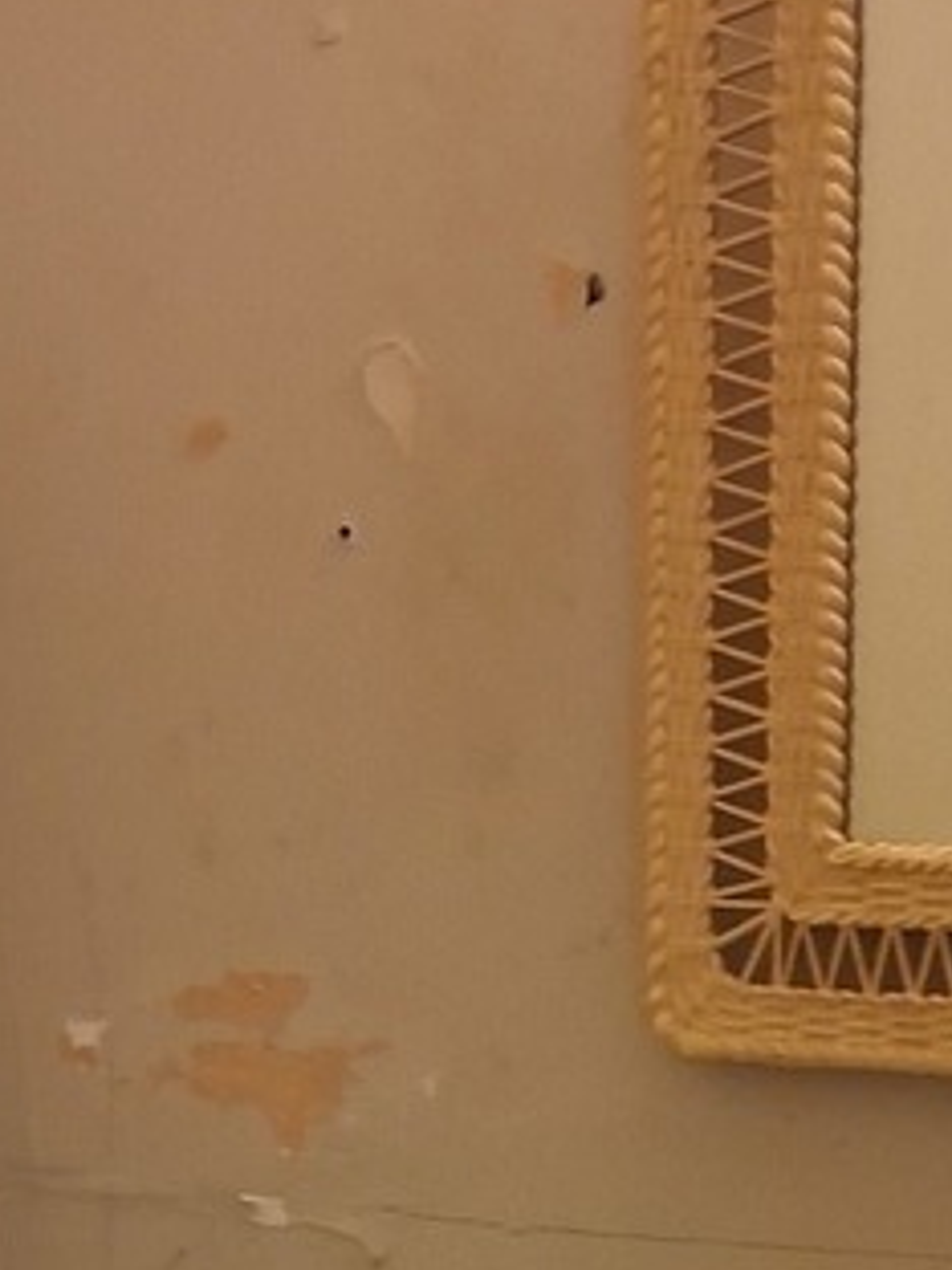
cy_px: 1881
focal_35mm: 90
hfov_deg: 16.2
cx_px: 818
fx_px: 3300
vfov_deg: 19.2
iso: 500
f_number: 1.8
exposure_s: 1/30
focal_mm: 3.98
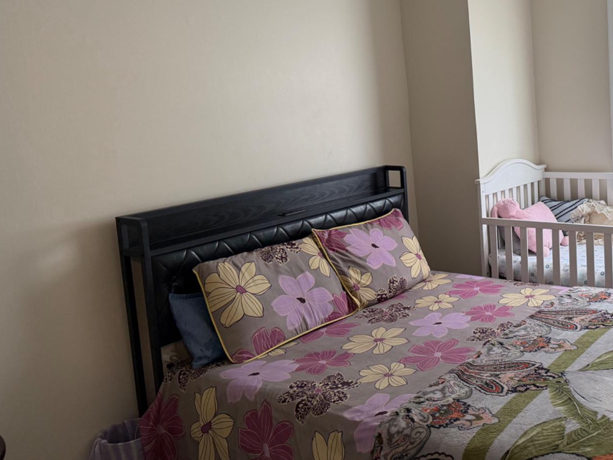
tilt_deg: -7.3
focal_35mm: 40
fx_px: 708
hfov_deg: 44.7
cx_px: 483
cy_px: 194
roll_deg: +5.2
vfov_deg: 35.9
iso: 320
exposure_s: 1/120
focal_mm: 6.76
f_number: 1.78
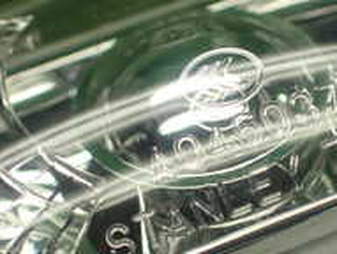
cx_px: 203
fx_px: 917
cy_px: 171
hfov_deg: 20.8
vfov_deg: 15.7
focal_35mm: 94
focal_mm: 5.4
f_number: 2.3
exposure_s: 1/125
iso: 125
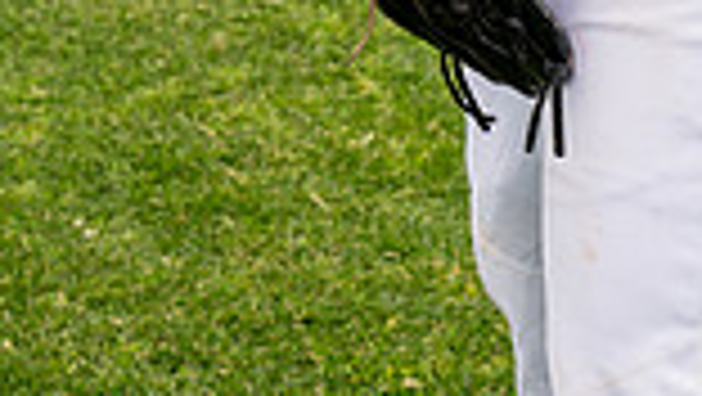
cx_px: 522
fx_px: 3949
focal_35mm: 212
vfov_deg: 5.5
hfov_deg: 10.1
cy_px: -580
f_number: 7.1
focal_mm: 70
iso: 400
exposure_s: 1/800
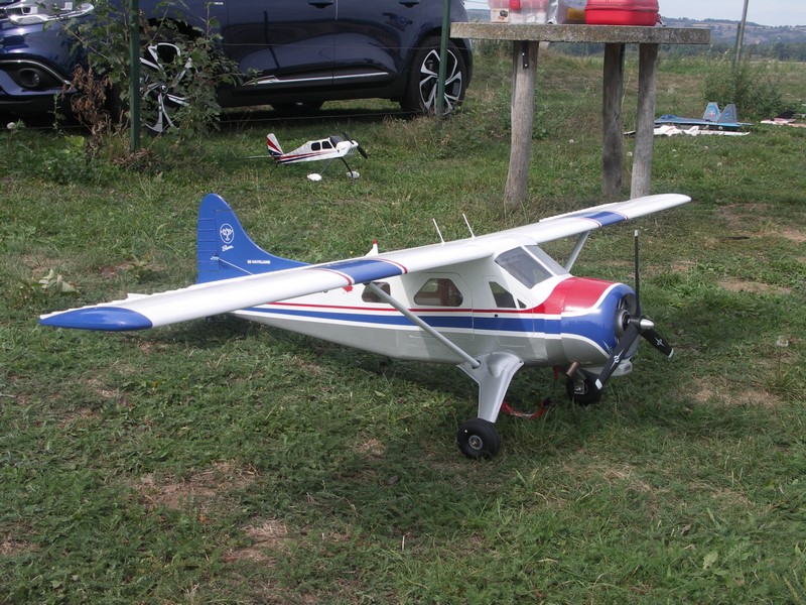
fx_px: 1024
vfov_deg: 32.9
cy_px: 302
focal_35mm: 44
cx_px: 403
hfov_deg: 42.9
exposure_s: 1/200
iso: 50
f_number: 5.6
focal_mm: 11.4
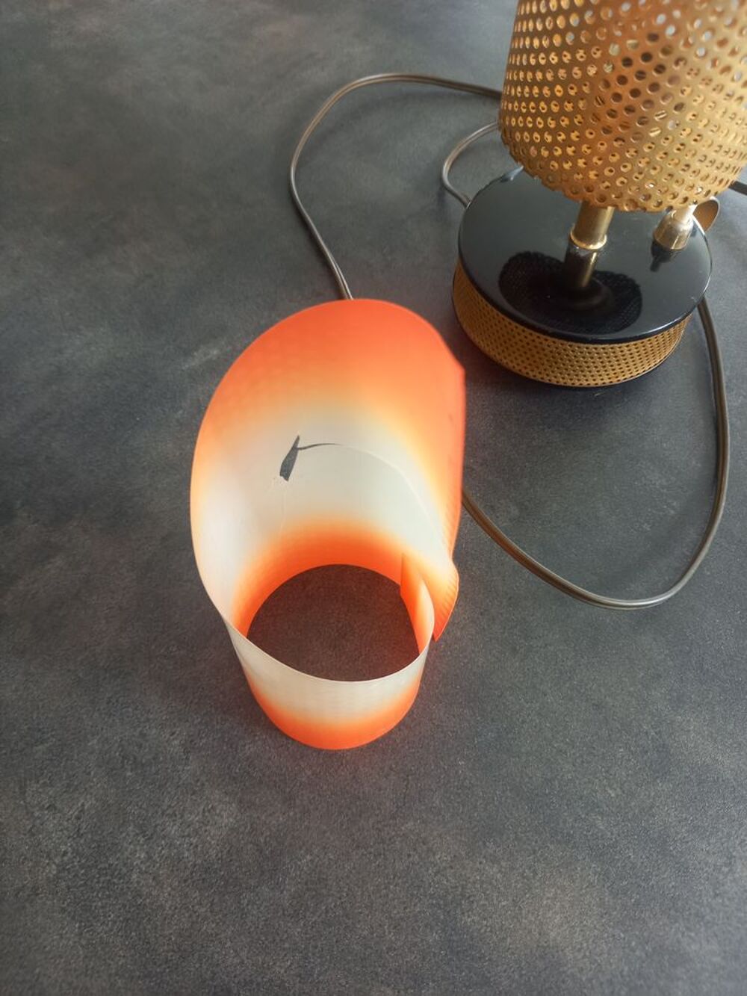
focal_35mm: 25
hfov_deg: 54.9
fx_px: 719
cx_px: 374
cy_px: 498
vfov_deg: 69.4
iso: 200
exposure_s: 1/50
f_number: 1.8
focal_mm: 4.65
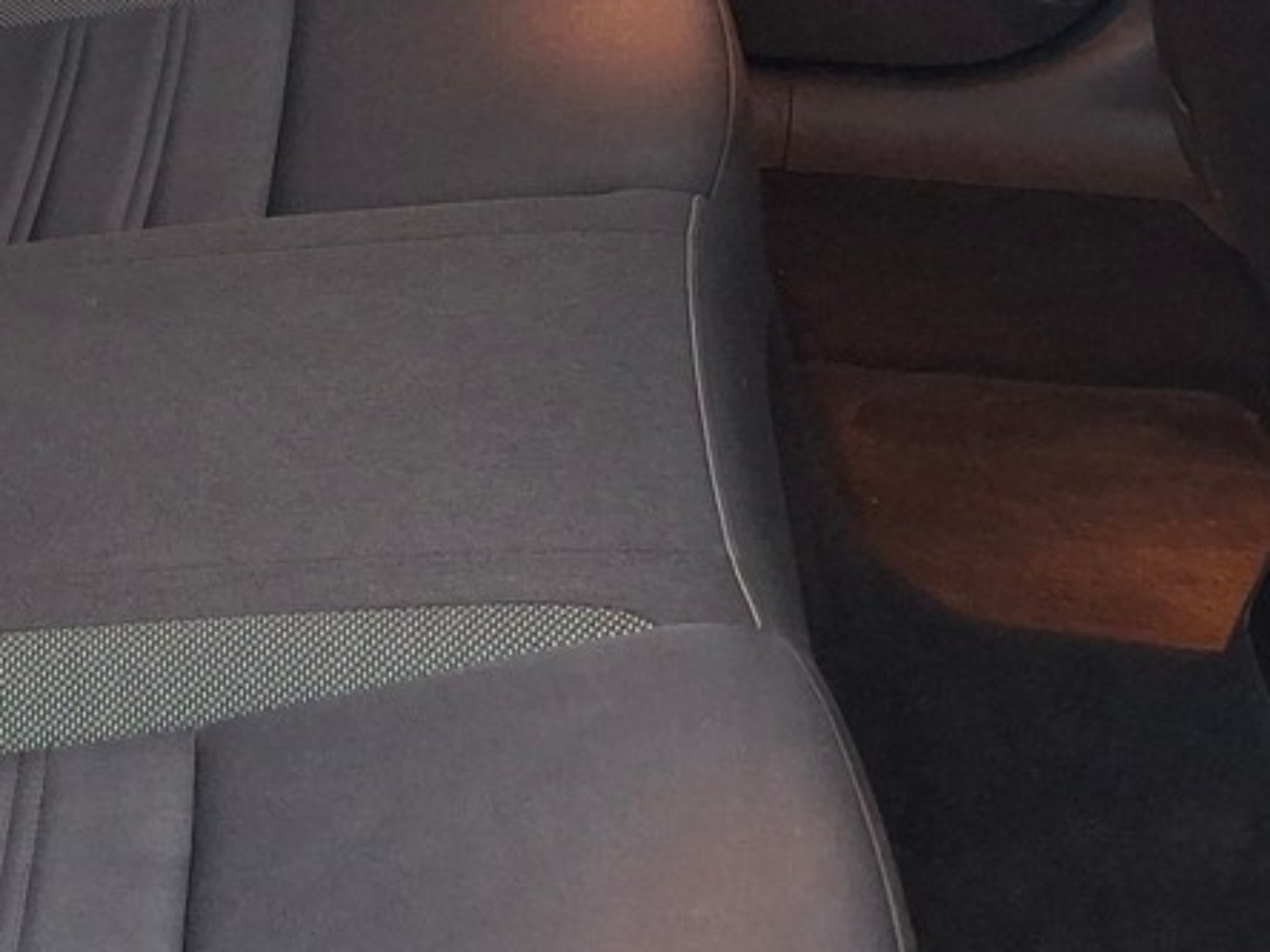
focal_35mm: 90
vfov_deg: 16.3
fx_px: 3302
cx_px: -54
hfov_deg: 20.9
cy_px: 223
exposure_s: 1/25
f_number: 1.8
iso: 320
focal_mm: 4.69
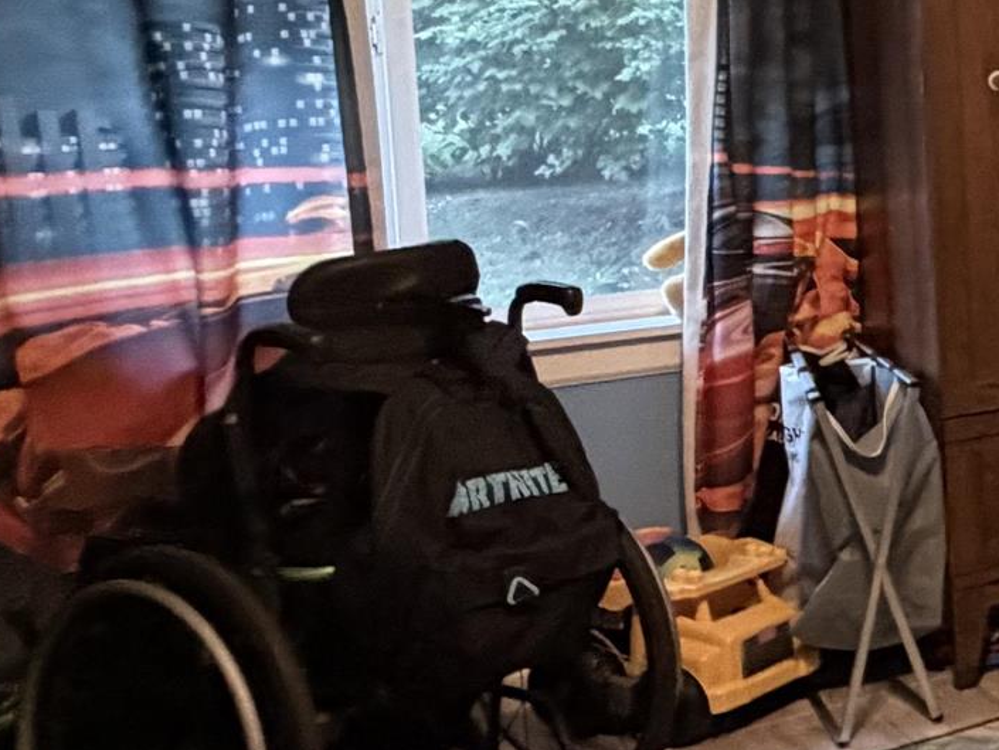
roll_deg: +1.6
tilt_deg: -3.5
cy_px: 132
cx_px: 1909
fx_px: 1761
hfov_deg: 20.0
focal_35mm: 61
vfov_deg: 23.6
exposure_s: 1/60
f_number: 2.2
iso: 500
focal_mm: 2.22
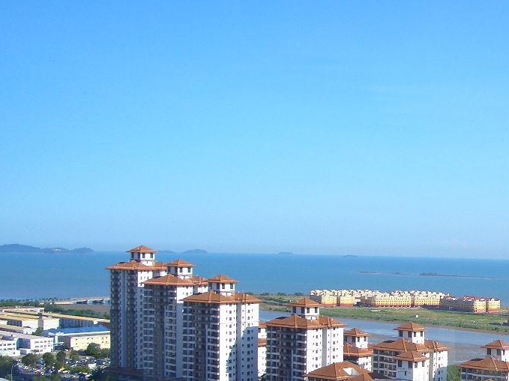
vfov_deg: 21.6
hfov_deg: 28.1
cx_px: 472
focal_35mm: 66
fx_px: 970
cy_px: 359
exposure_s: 1/320
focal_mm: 5.8
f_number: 4.3
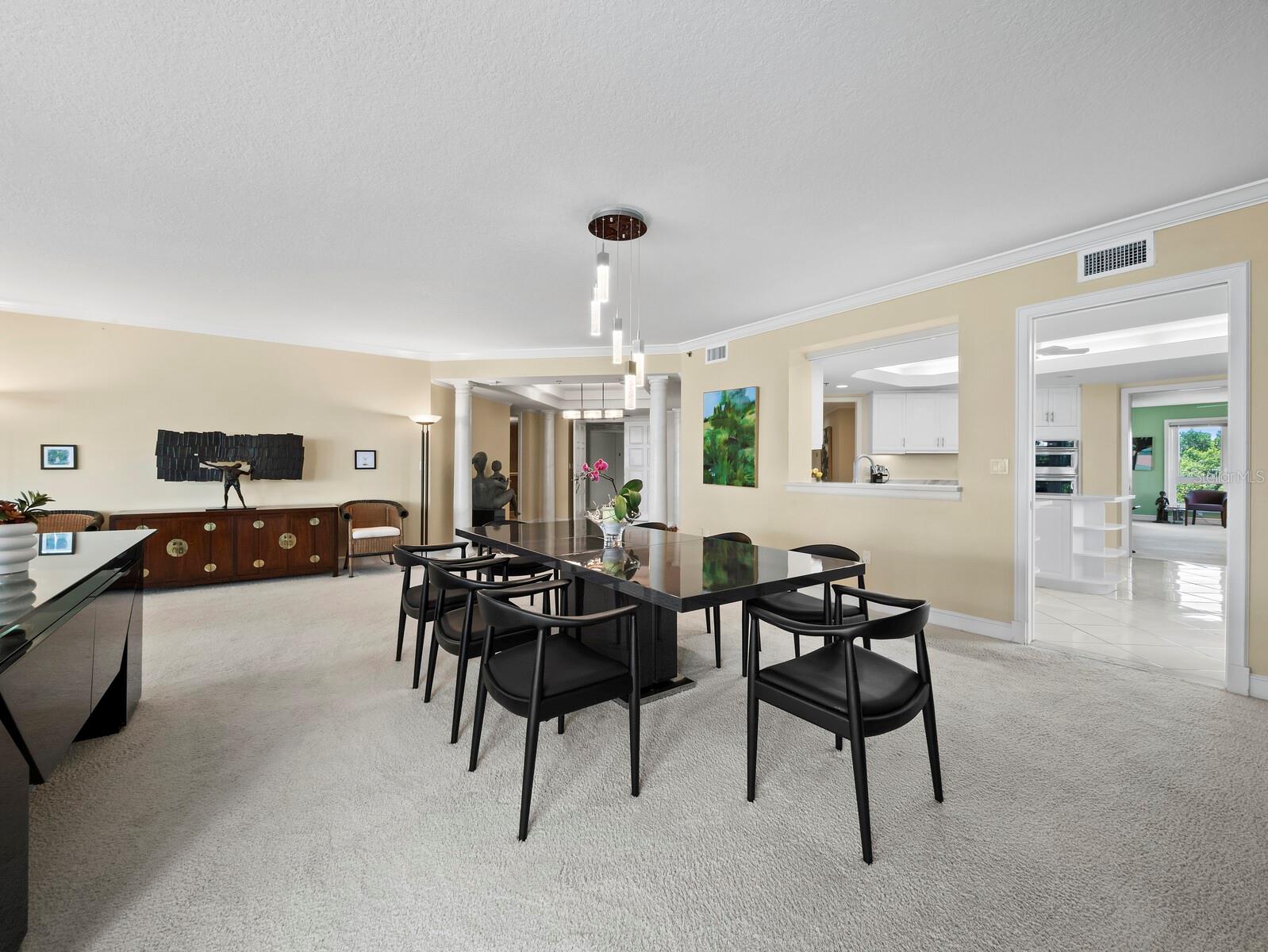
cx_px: 634
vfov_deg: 85.7
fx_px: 513
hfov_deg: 102.0
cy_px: 476
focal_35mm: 14
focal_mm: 7
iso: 320
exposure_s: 1/1.67
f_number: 10
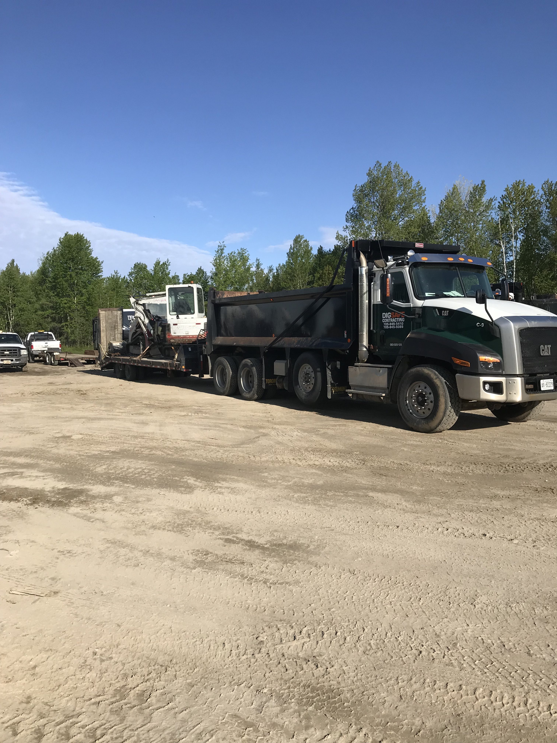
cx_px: 278
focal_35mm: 28
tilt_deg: -2.7
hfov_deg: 49.7
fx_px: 601
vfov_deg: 63.4
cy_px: 372
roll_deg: +1.9
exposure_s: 1/2519
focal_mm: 3.99
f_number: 1.8
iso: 20
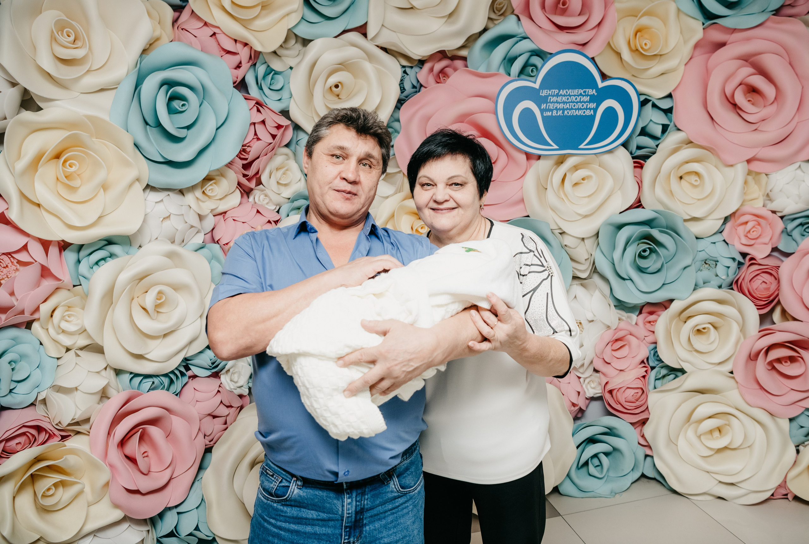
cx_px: 435
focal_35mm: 30
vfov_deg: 43.8
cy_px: 254
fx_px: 676
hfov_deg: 61.7
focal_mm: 28
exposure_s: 1/160
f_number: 4.5
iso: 320
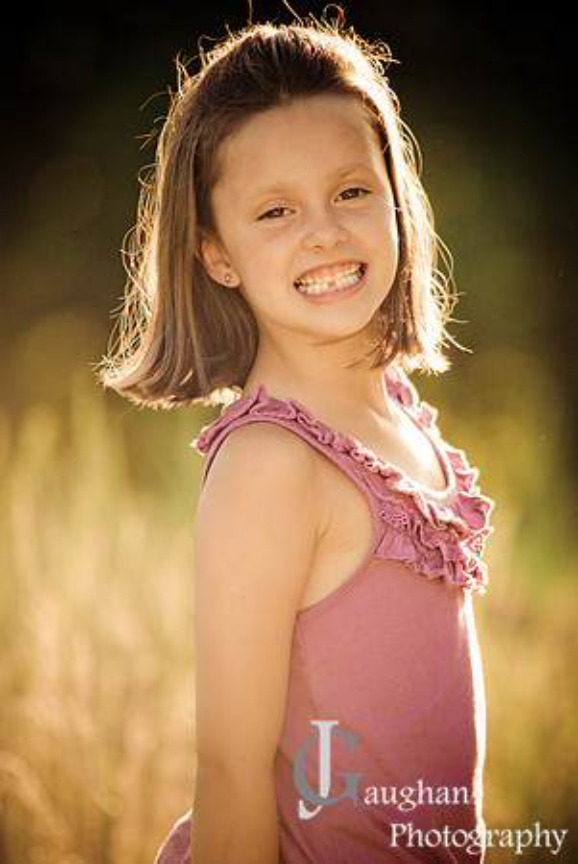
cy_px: 432
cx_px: 289
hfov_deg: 4.6
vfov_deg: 6.9
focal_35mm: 300
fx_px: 7208
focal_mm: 200
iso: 200
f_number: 3.2
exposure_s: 1/500
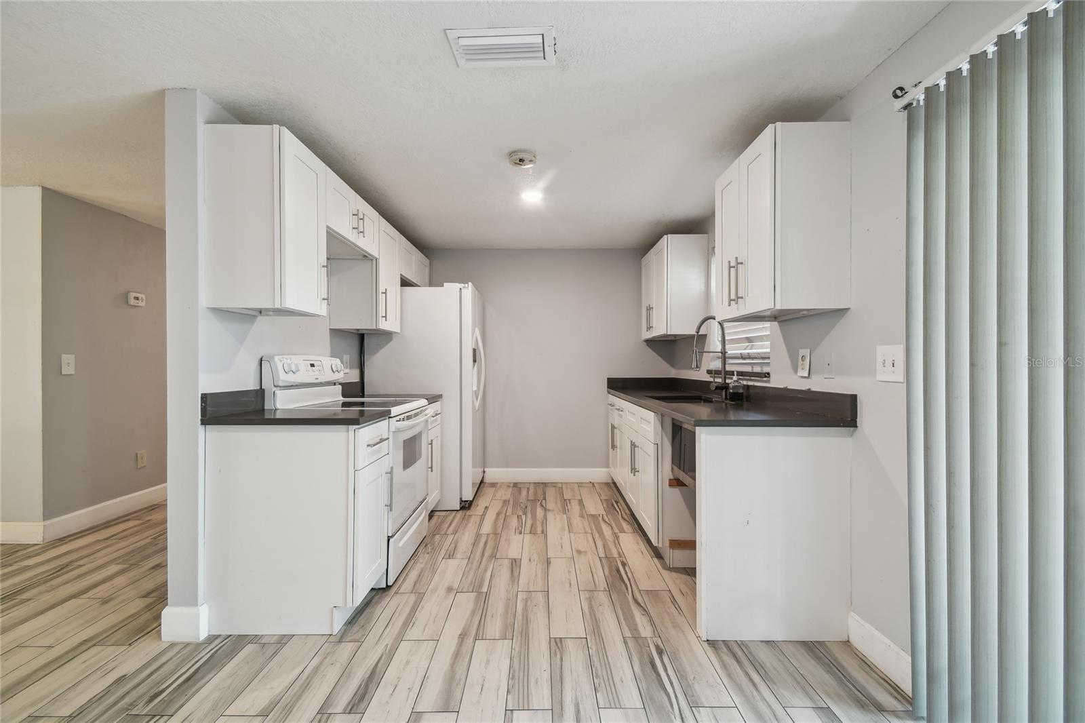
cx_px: 542
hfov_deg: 100.4
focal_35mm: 15
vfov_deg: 77.3
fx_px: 452
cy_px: 362
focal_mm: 10
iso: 100
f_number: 7.1
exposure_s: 1/2
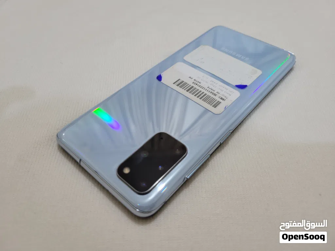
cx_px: 168
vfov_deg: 53.1
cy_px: 126
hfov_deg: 67.3
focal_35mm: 26
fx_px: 252
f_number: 1.8
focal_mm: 5.4
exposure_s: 1/40
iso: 200
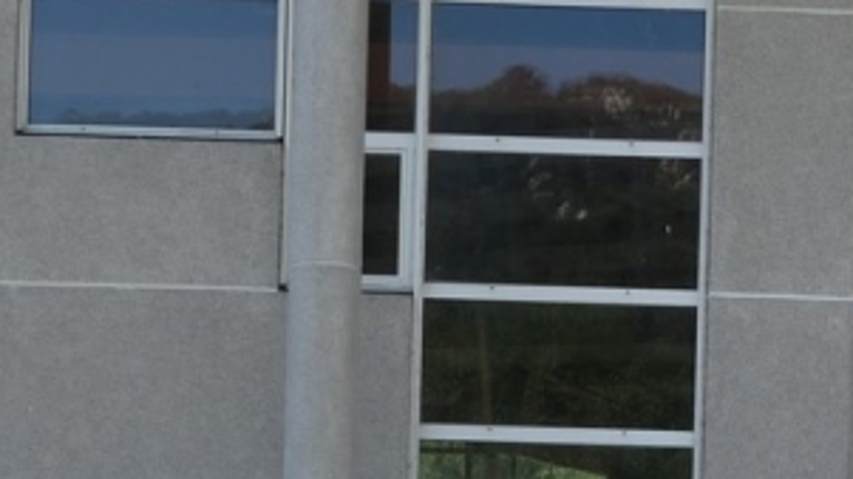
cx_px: 595
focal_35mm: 136
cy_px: 825
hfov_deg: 15.7
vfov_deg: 8.6
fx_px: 3075
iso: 125
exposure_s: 1/1300
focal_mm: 15.9
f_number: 2.8
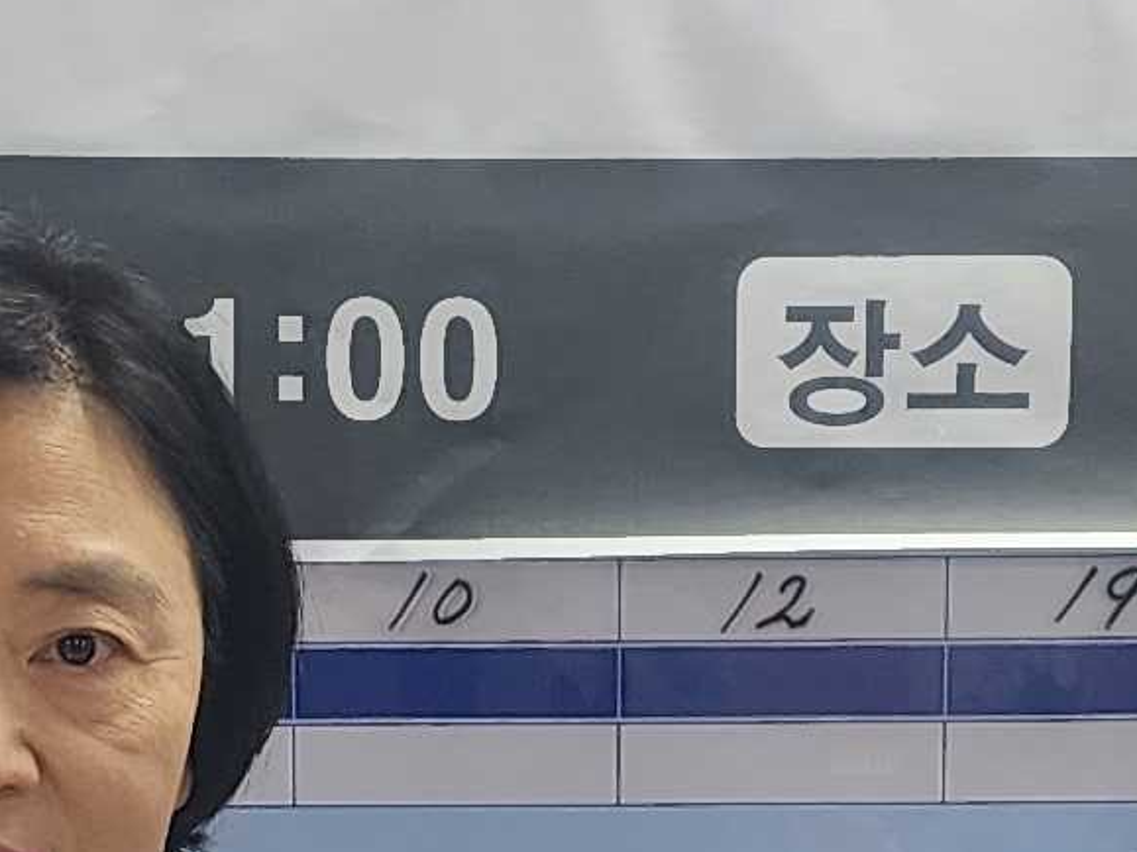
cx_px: 469
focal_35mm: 159
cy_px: 1217
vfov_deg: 9.1
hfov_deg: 12.4
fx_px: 5221
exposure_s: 1/120
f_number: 1.8
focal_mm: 6.4
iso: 100
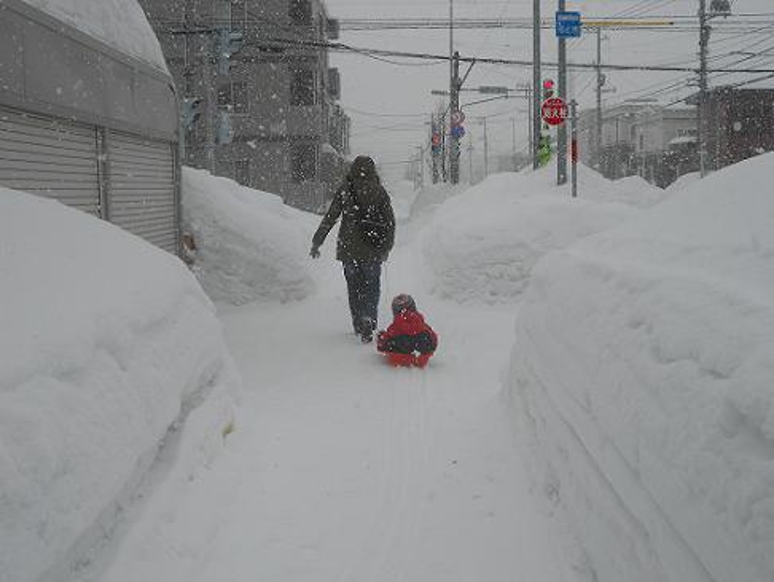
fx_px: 962
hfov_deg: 43.8
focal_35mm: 43
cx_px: 387
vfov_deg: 33.6
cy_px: 291
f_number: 4.2
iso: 80
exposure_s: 1/640
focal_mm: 7.7
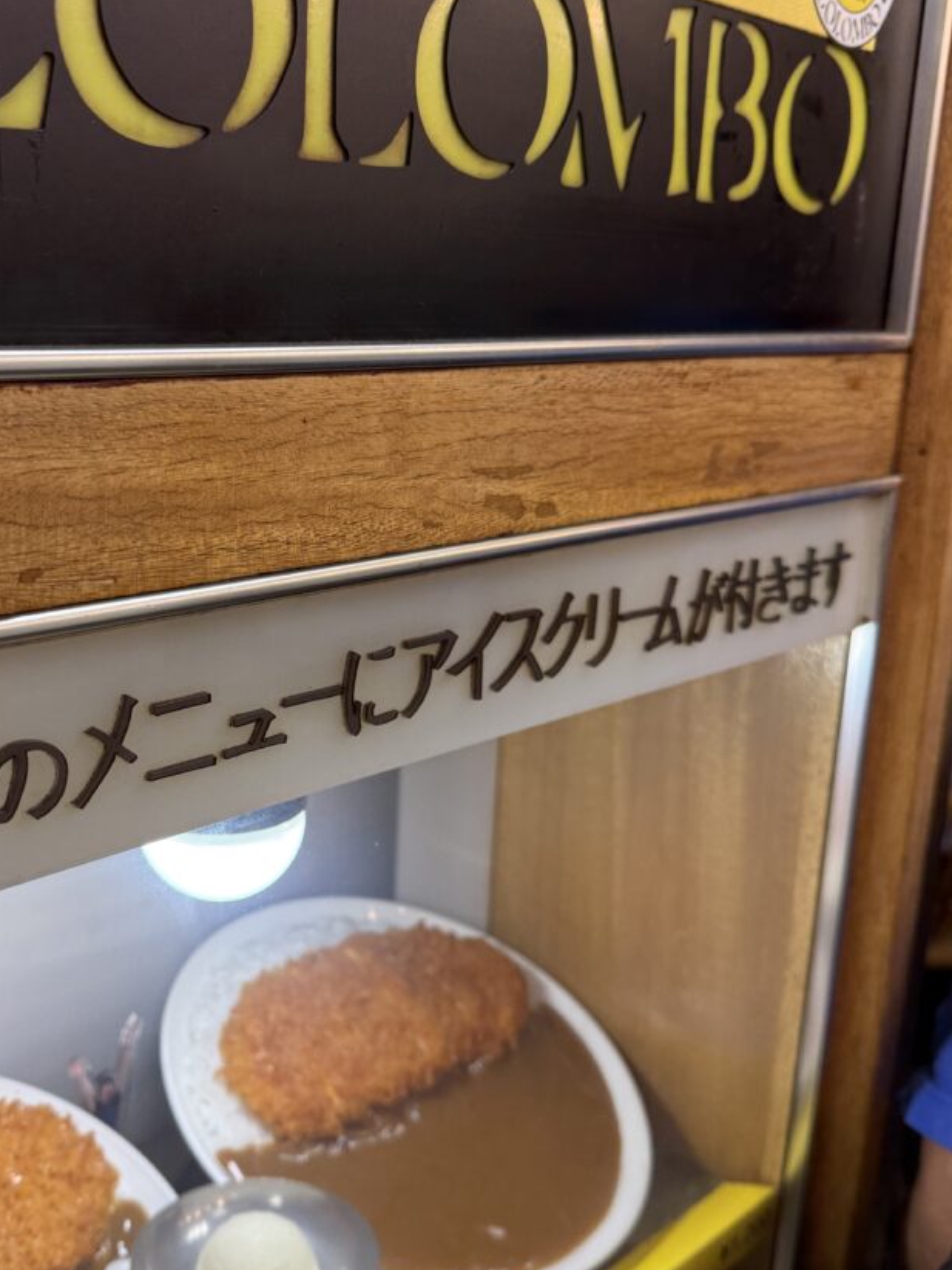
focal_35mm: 35
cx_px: 290
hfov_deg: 40.0
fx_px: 1284
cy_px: 648
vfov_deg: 52.6
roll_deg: -1.4
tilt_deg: -13.5
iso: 100
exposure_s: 1/100
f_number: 1.78
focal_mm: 6.76
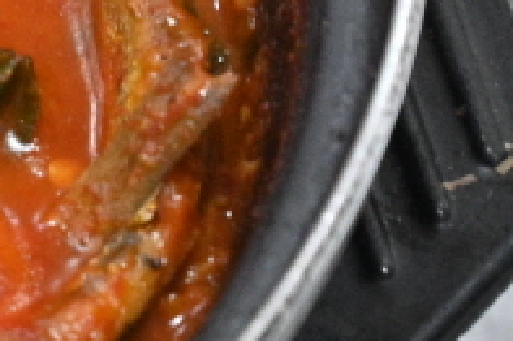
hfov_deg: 3.8
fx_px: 7574
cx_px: -1083
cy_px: -206
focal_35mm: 532
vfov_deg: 2.6
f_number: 6.3
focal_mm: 70
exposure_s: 1/100
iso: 2000
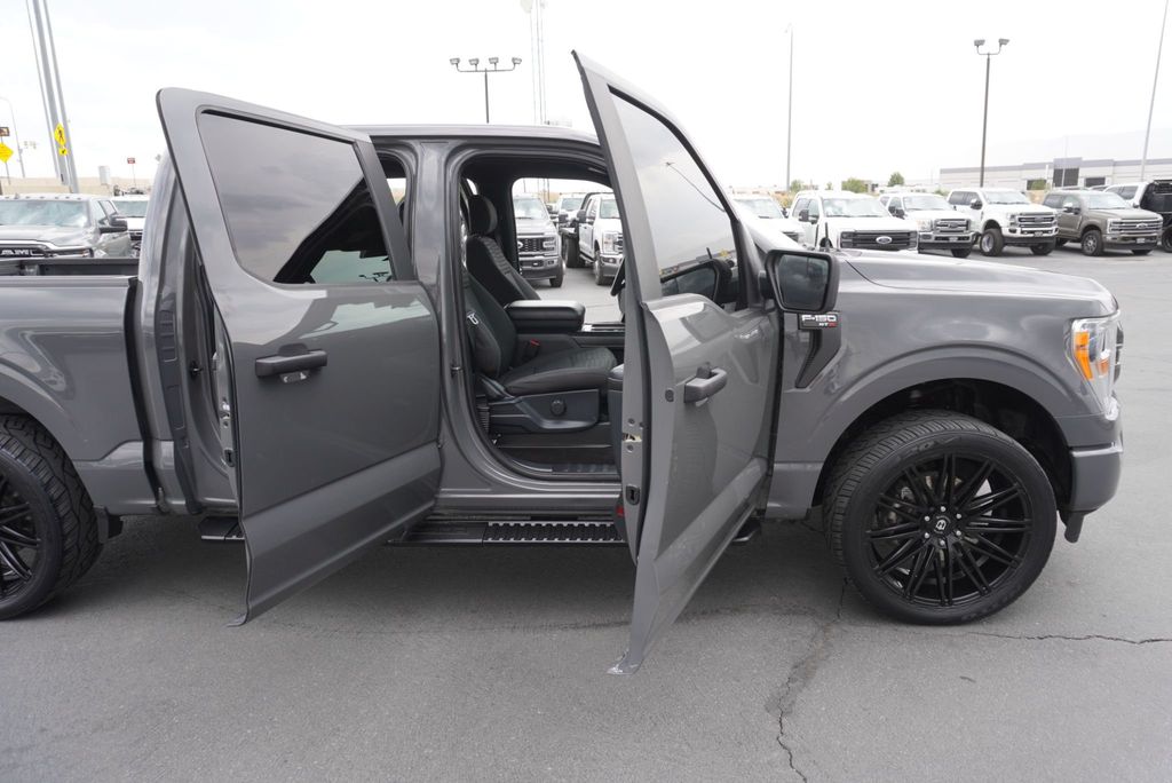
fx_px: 782
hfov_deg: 73.7
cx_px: 586
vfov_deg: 53.2
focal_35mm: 24
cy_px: 392
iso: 100
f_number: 5.6
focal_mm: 16
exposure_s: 1/125
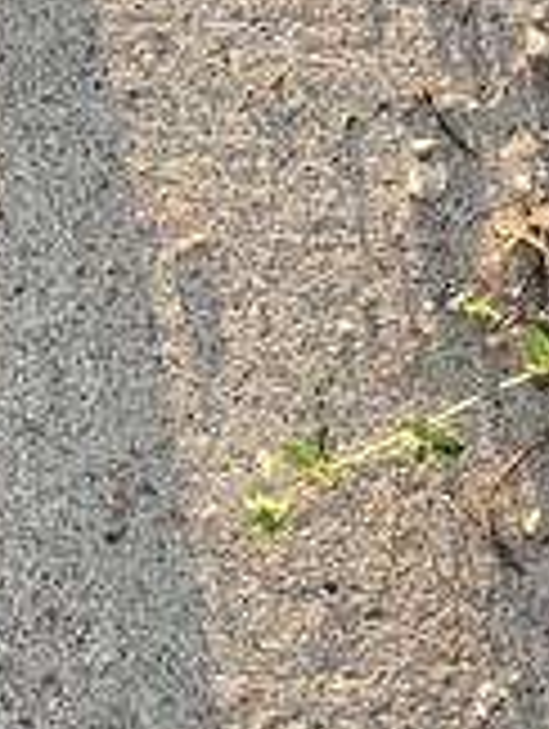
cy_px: 225
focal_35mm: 68
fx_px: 1434
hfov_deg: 19.7
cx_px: -189
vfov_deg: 28.3
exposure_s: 1/60
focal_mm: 5.4
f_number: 1.8
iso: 32
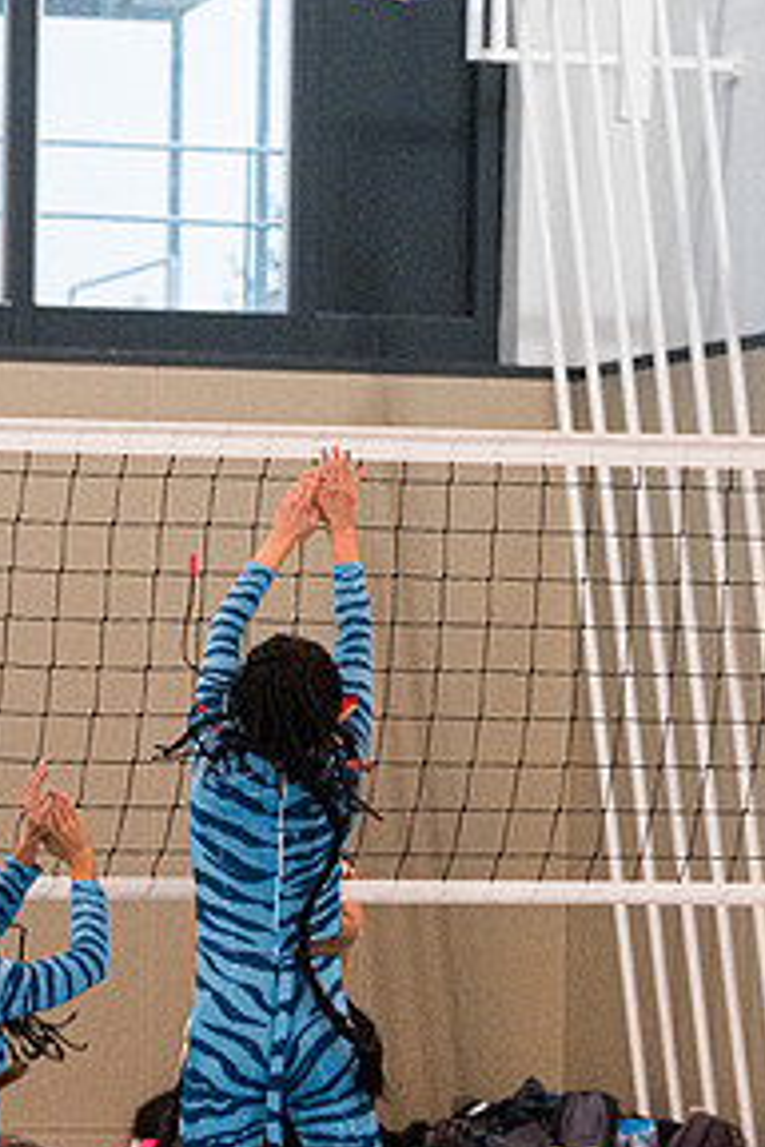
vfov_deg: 10.3
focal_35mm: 200
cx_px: 363
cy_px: 678
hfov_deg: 6.9
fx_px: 6375
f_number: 2.8
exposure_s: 1/400
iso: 6400
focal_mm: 54.1
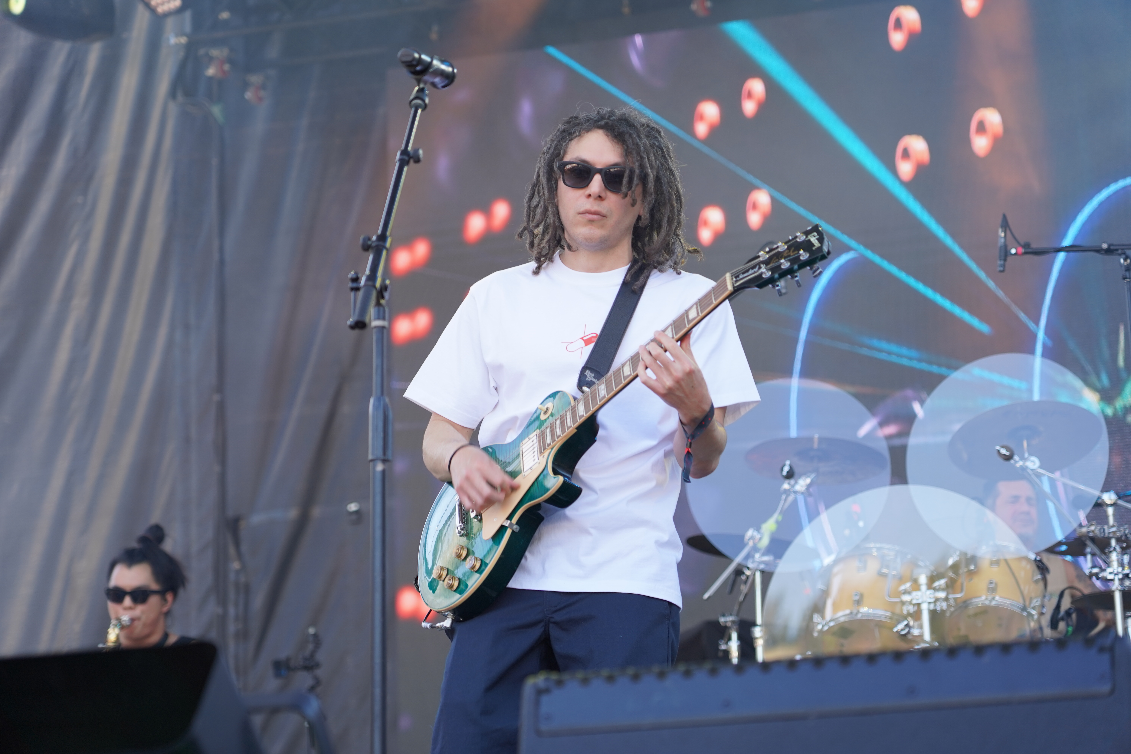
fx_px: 3016
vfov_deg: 14.3
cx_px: 566
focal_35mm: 96
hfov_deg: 21.2
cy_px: 377
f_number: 4
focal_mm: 96
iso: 200
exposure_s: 1/160
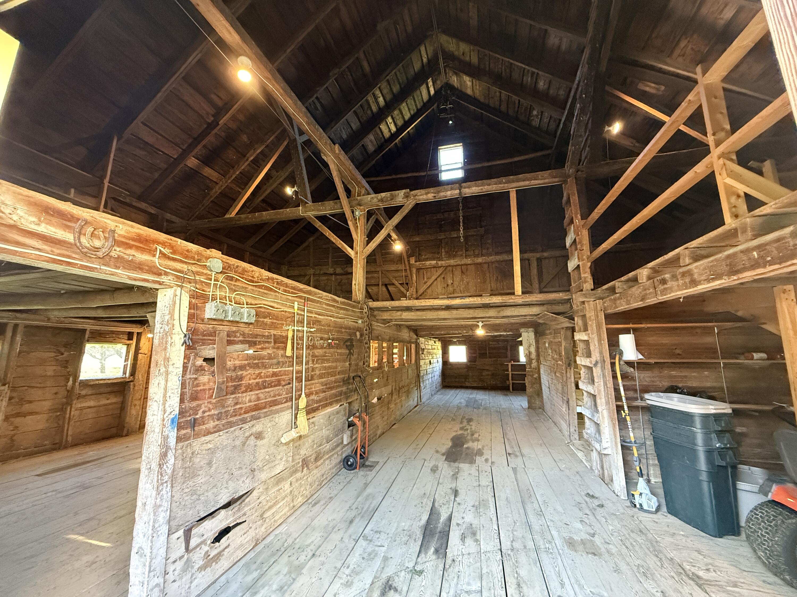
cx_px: 398
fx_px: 322
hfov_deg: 102.1
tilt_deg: +9.2
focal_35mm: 14
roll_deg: +0.1
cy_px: 298
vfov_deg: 85.7
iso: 800
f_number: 2.2
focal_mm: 2.22
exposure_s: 1/60
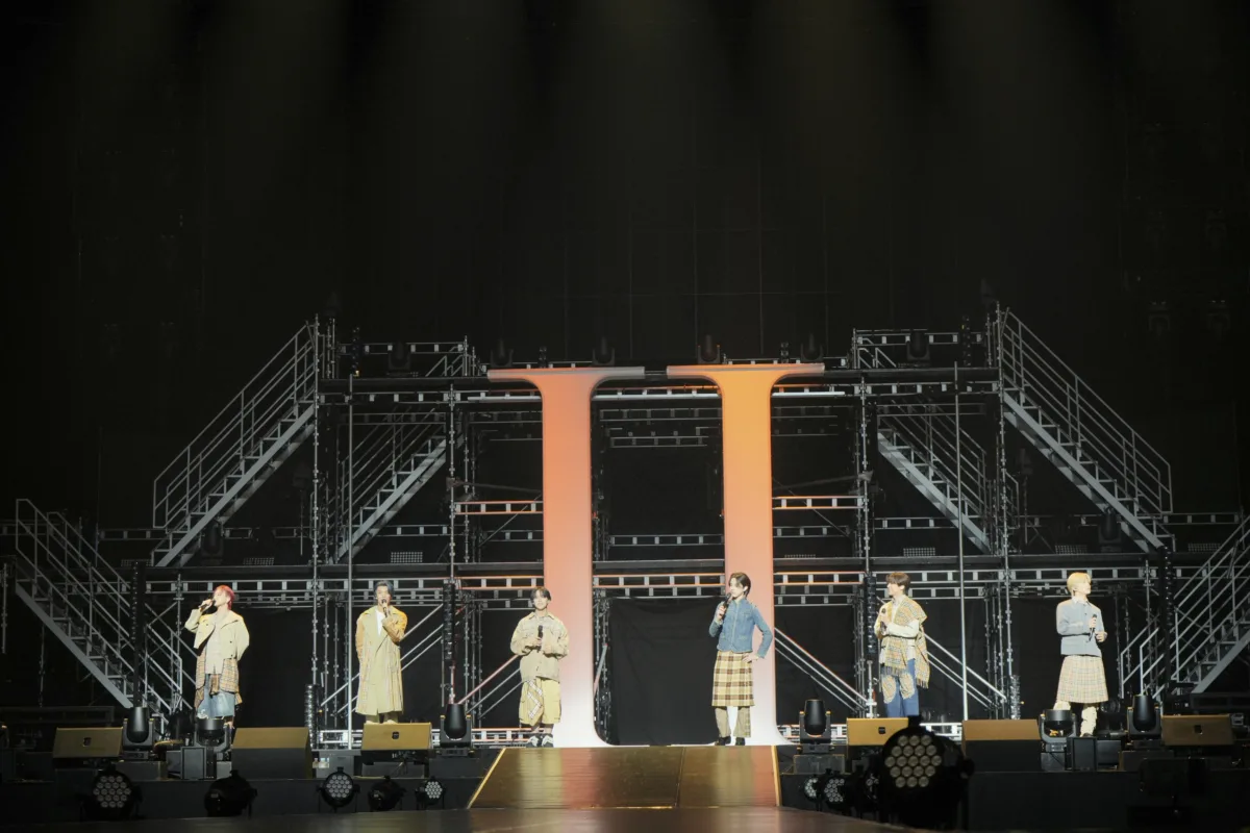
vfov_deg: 19.5
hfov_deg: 28.8
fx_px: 2430
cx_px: 625
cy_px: 416
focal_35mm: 70
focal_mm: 70
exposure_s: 1/100
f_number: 6.3
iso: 1250
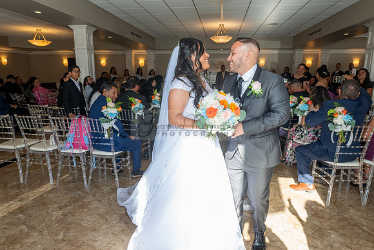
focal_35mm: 24
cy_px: 125
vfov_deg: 53.2
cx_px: 187
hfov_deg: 73.7
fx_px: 249
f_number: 10
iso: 1250
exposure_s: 1/200
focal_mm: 24
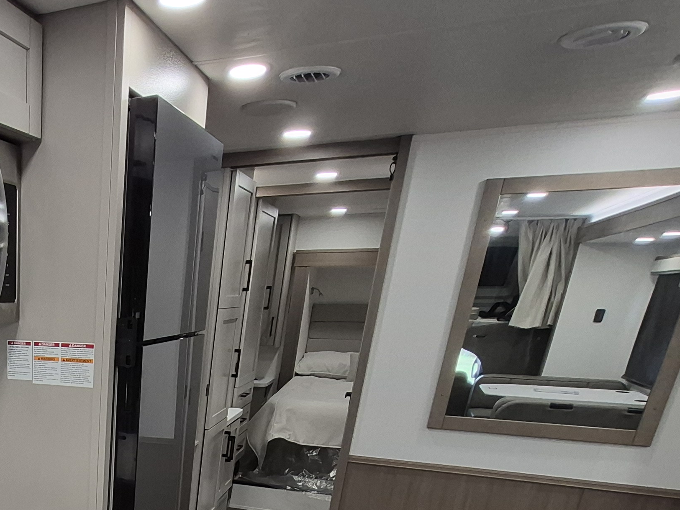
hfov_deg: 47.7
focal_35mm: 32
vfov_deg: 36.7
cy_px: 572
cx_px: 9
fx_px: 629
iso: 160
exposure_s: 1/60
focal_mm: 1.74
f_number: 2.2
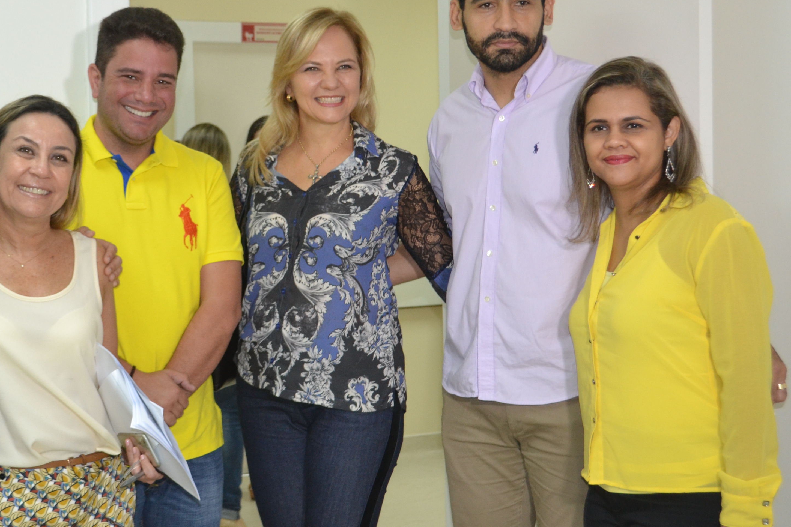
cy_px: 247
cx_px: 241
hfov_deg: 32.0
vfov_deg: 21.9
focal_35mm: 62
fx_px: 1362
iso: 800
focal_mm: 26
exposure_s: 1/60
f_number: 4.2
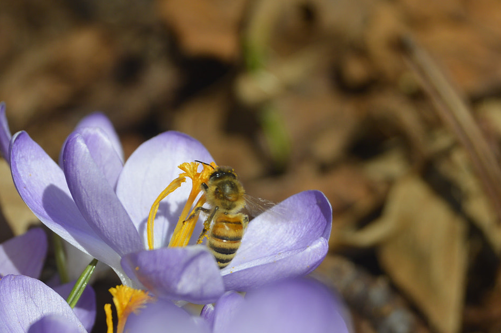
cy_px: 206
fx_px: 1850
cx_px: 229
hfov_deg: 15.4
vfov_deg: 10.3
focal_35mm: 133
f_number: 9
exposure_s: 1/320
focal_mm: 52
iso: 100
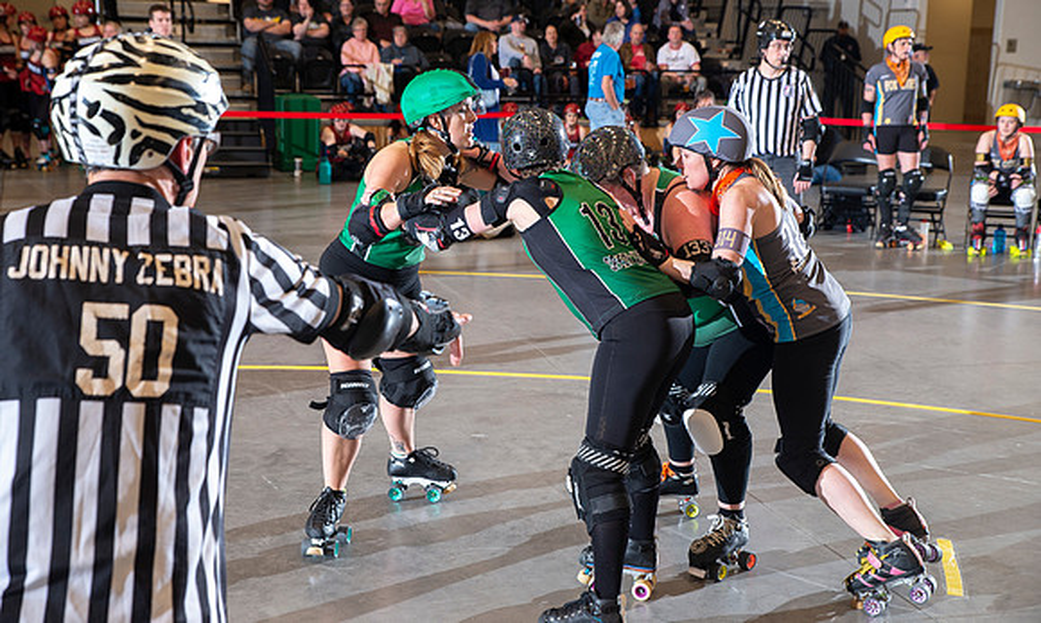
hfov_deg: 37.9
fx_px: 1515
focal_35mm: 54
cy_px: 272
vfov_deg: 23.2
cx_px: 517
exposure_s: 1/160
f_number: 5.6
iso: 640
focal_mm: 52
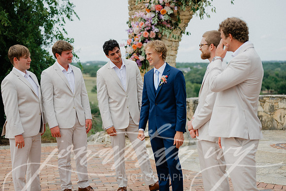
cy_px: 96
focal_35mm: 50
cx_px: 143
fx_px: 397
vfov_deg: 27.0
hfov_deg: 39.6
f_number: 2.5
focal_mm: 50
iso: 160
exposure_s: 1/4000
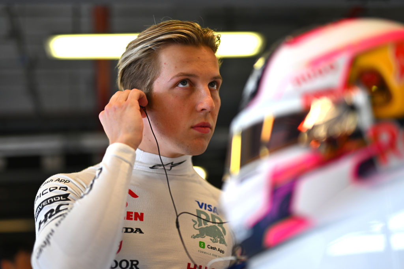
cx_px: 202
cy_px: 134
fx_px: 561
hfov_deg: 39.6
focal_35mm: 50
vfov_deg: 27.0
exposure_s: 1/800
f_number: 1.4
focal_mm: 50
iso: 500
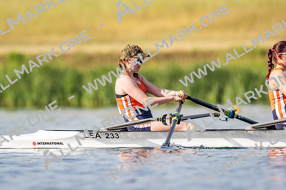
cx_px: 143
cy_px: 95
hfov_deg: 2.3
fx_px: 7146
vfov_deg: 1.5
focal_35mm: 900
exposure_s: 1/2500
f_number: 5
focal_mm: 600
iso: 220
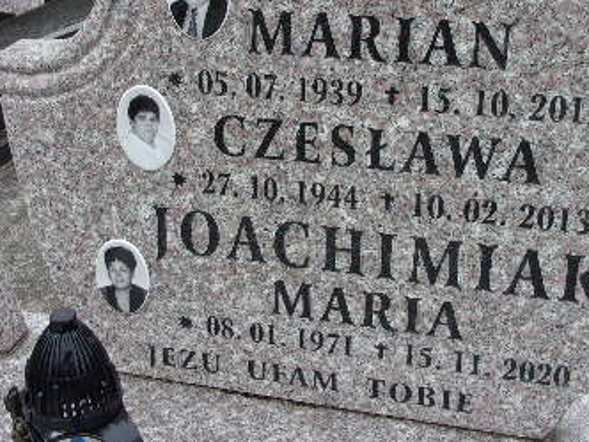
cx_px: 257
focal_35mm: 54
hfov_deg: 35.5
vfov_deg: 26.9
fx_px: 919
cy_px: 156
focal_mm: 5.1
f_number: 3.9
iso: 80
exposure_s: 1/280
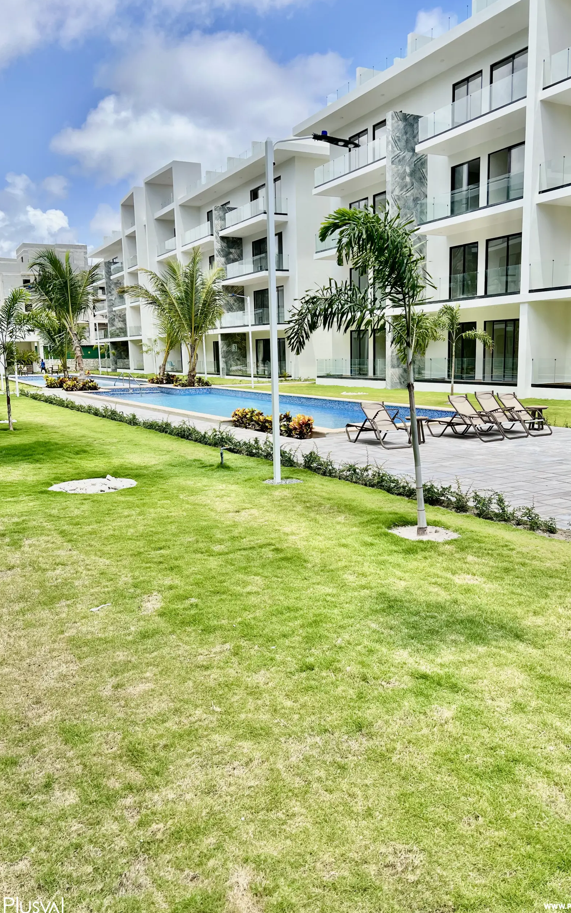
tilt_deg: -9.0
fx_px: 697
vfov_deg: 66.5
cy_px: 458
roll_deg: +1.8
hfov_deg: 44.5
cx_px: 300
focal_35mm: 28
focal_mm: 5.7
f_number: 1.5
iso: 50
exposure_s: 1/2457
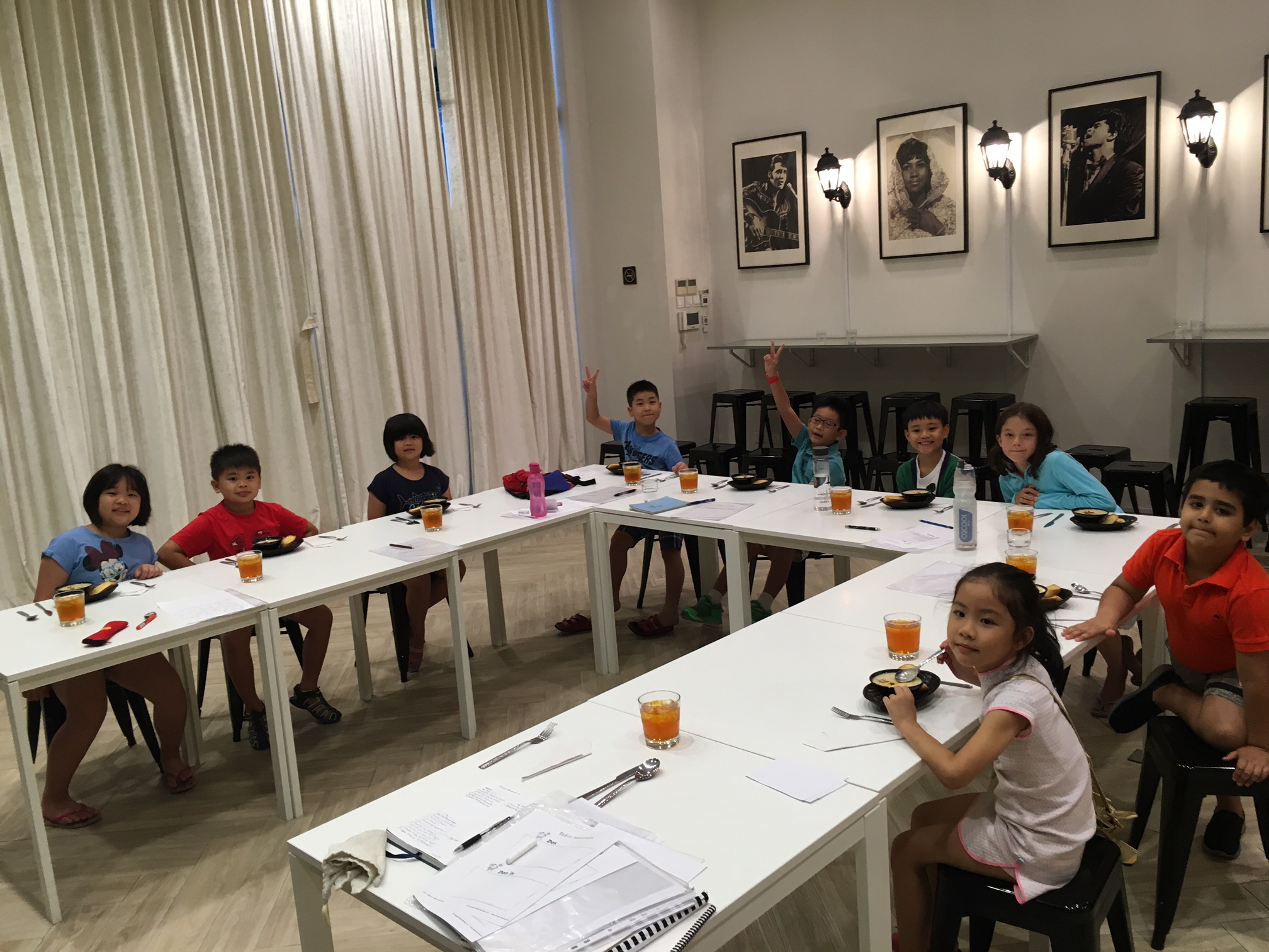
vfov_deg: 48.2
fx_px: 1063
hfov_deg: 61.7
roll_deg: +3.1
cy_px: 476
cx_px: 634
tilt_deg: -9.4
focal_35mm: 29
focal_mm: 4.15
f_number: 2.2
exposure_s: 1/33
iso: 80
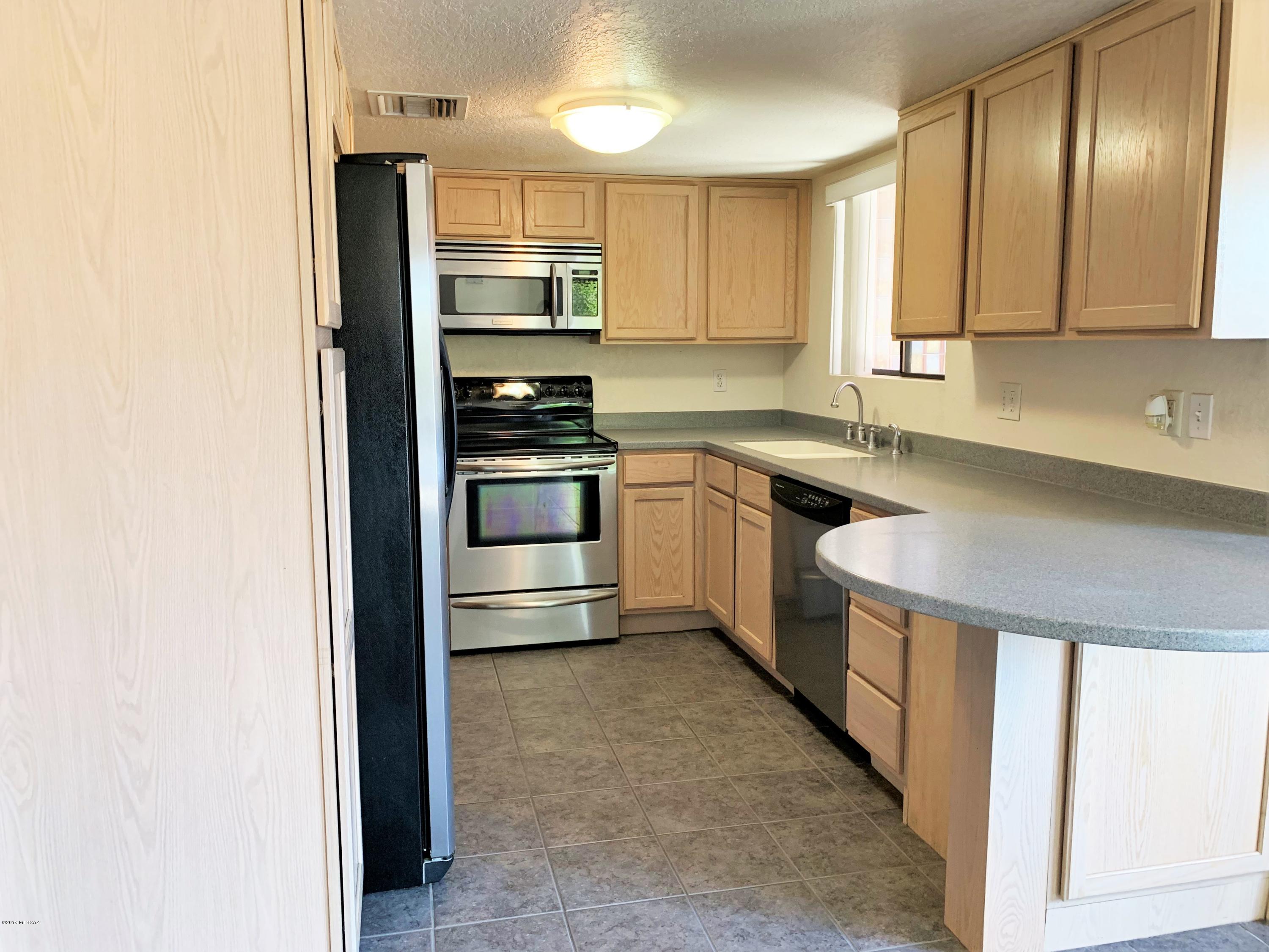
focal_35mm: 26
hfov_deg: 67.3
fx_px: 953
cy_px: 476
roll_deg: -0.3
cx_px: 634
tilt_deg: -8.2
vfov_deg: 53.1
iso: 160
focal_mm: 4.25
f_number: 1.8
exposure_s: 1/60
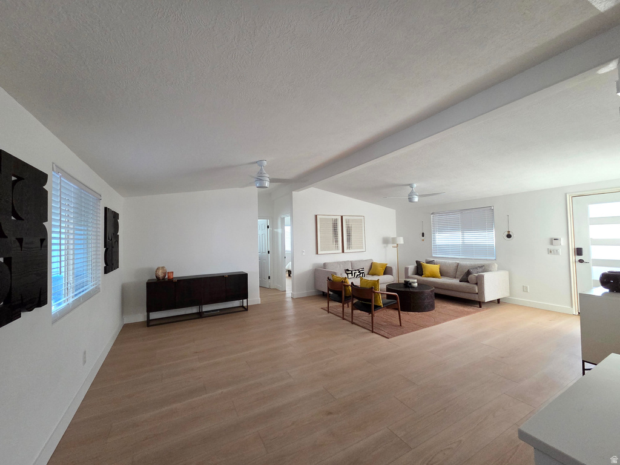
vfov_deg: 89.9
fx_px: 233
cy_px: 232
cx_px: 310
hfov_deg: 106.2
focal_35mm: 13
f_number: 2.2
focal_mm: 2.2
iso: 400
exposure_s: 1/60
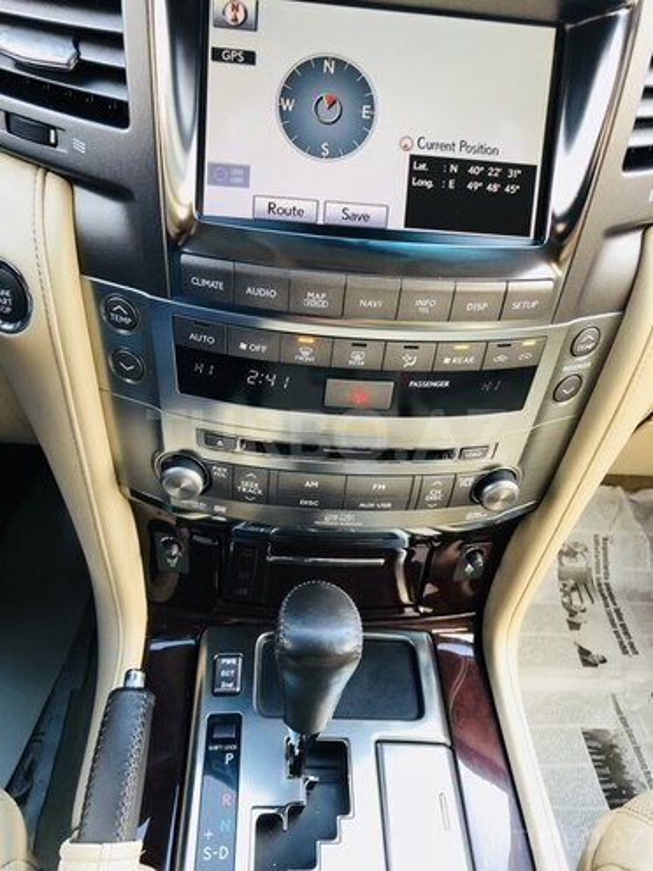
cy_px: 436
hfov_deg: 49.7
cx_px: 326
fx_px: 704
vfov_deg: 63.4
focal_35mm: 28
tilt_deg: -43.1
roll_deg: -9.0
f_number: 1.8
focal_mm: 3.99
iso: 32
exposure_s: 1/30
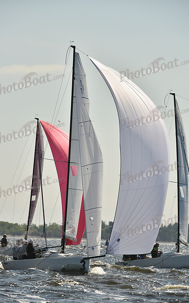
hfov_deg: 4.6
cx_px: 92
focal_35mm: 287
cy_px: 152
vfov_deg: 7.3
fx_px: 2364
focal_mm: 280
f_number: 8
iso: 250
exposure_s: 1/1250
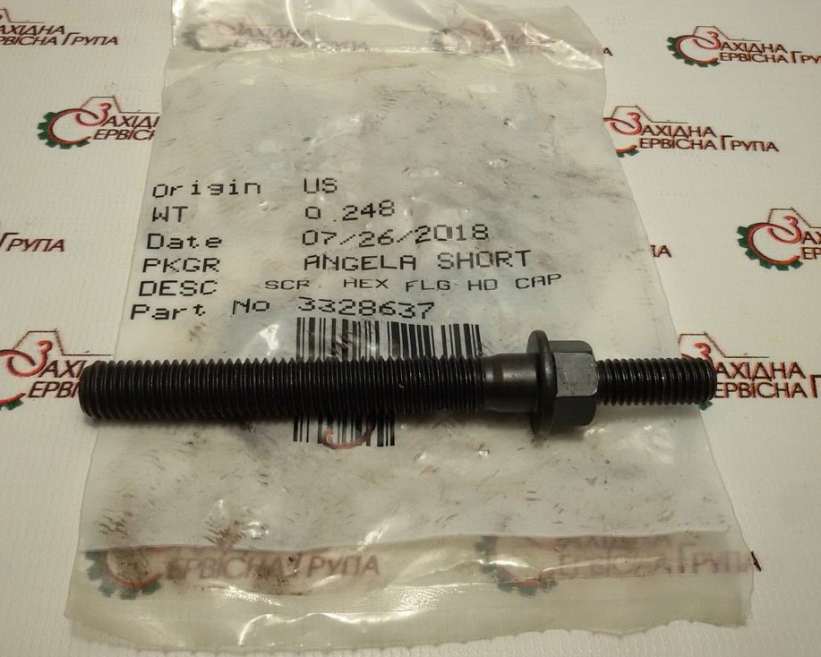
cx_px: 375
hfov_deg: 54.1
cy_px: 326
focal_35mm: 33
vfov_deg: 44.6
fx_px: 802
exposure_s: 1/100
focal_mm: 2.93
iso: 50
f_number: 2.4
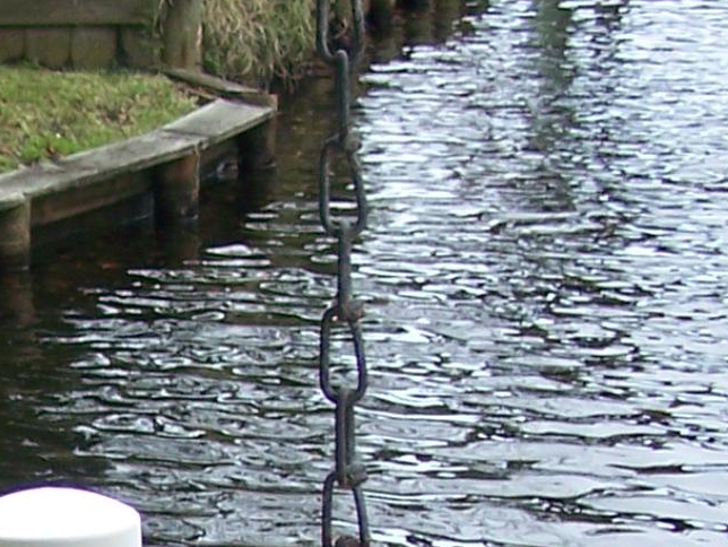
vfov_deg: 8.2
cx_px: -164
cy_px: 842
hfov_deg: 10.9
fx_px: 3725
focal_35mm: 177
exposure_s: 1/400
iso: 80
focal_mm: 6.3
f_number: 2.8
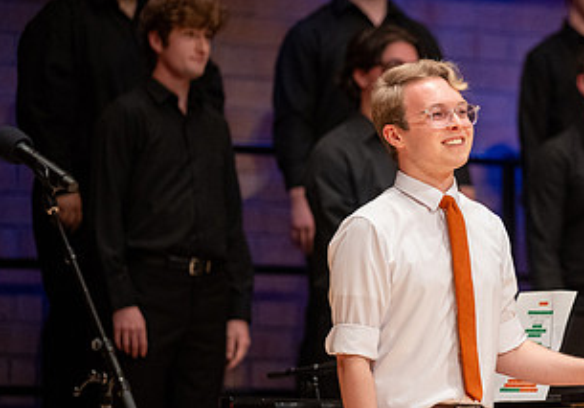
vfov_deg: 4.4
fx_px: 5334
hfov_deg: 6.3
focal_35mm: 324
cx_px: 515
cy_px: 250
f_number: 2.8
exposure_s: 1/500
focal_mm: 165
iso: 3200
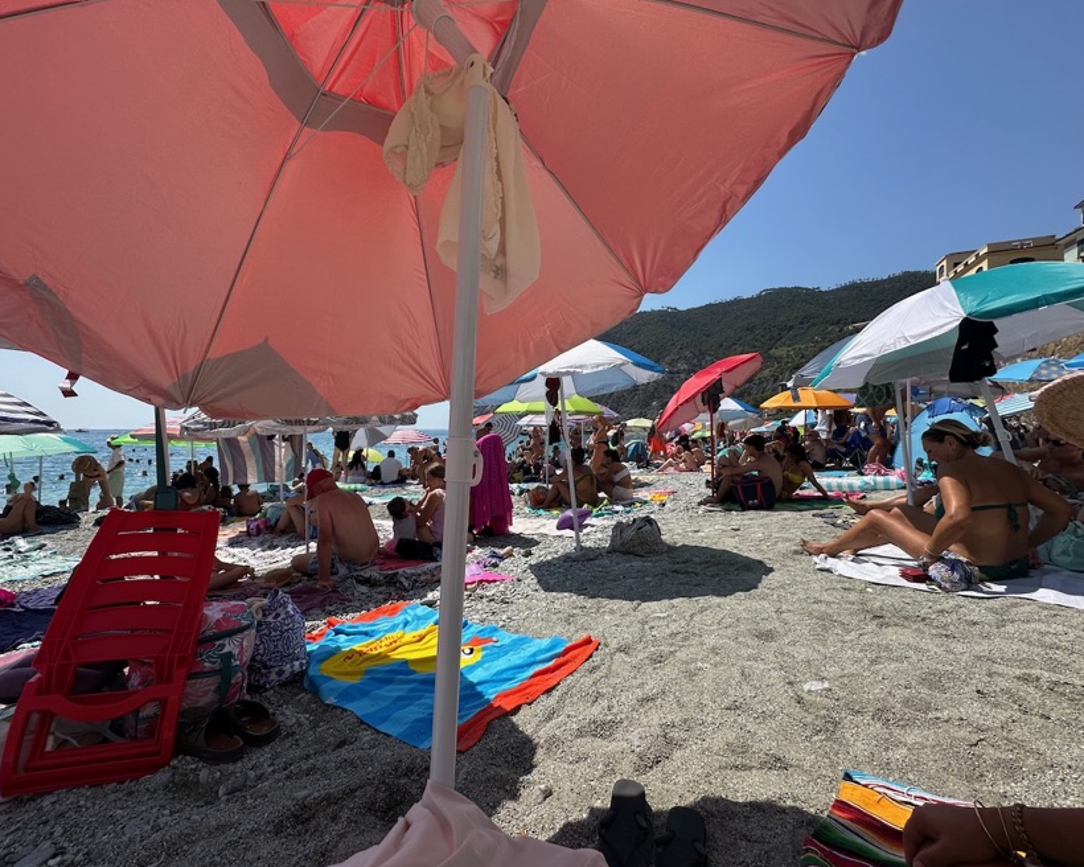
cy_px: 426
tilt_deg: +4.5
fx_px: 481
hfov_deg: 96.6
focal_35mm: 15
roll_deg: +0.5
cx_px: 502
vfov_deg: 84.0
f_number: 2.2
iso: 50
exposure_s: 1/2353
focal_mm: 2.22
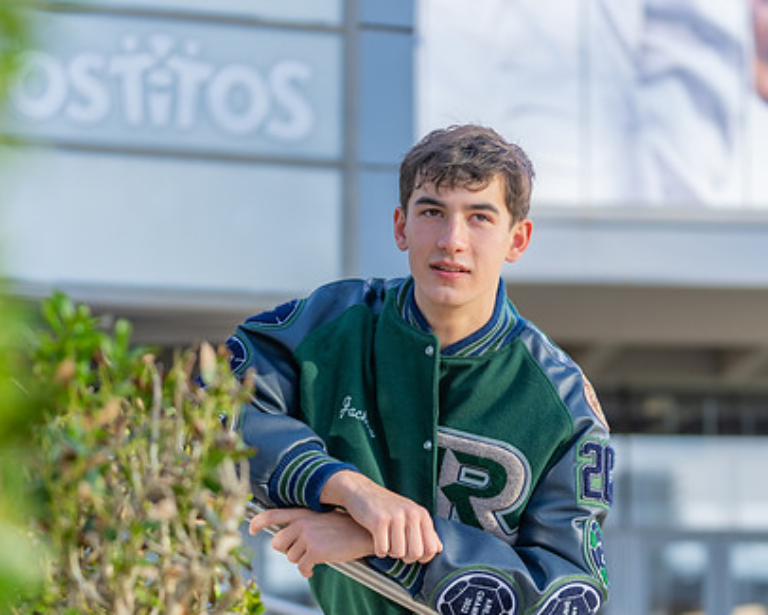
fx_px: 2364
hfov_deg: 18.4
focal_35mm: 104
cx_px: 394
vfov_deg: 14.8
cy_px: 362
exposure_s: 1/500
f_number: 2.8
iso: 200
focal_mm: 74
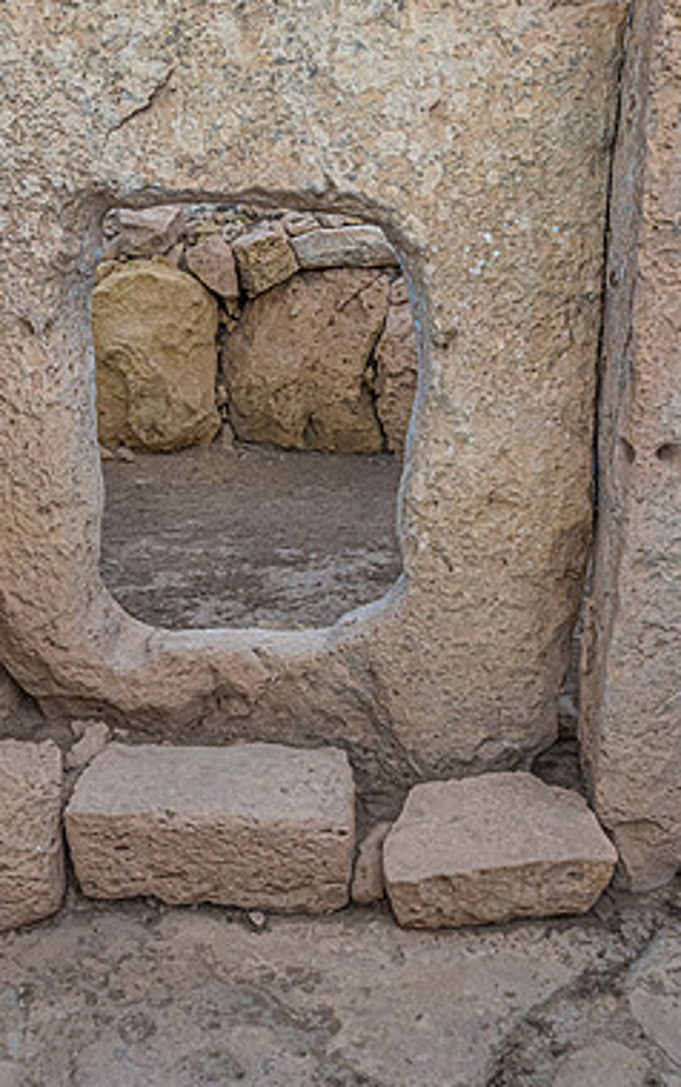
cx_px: 258
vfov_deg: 47.2
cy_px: 548
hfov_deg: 30.5
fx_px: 1245
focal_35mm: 42
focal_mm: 18
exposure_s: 1/60
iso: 400
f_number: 5
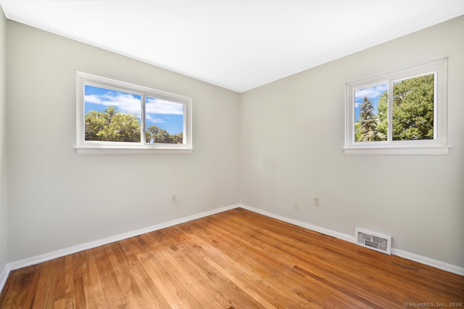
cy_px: 154
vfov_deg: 81.2
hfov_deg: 104.2
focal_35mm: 14
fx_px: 180
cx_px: 232
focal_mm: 14
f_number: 10
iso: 800
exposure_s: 1/15
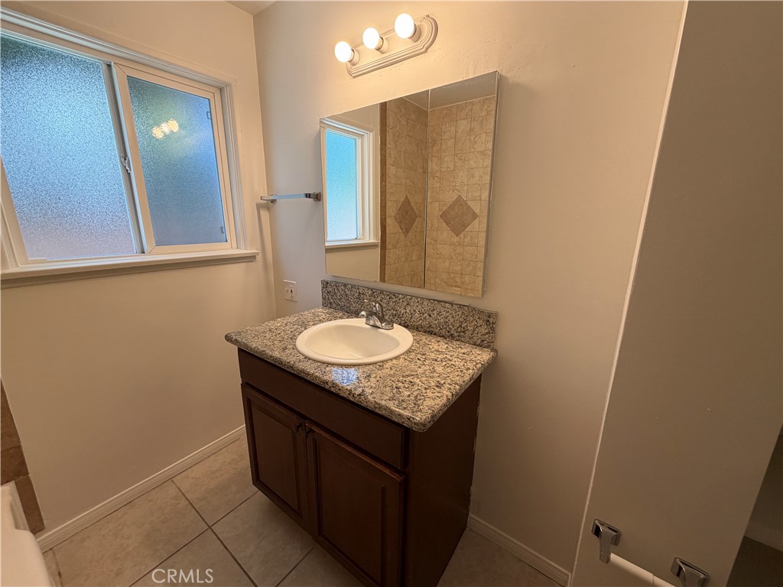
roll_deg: -0.5
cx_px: 392
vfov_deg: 85.7
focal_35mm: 14
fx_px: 317
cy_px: 294
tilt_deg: -14.3
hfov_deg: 102.1
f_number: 2.2
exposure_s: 1/120
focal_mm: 2.22
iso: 125
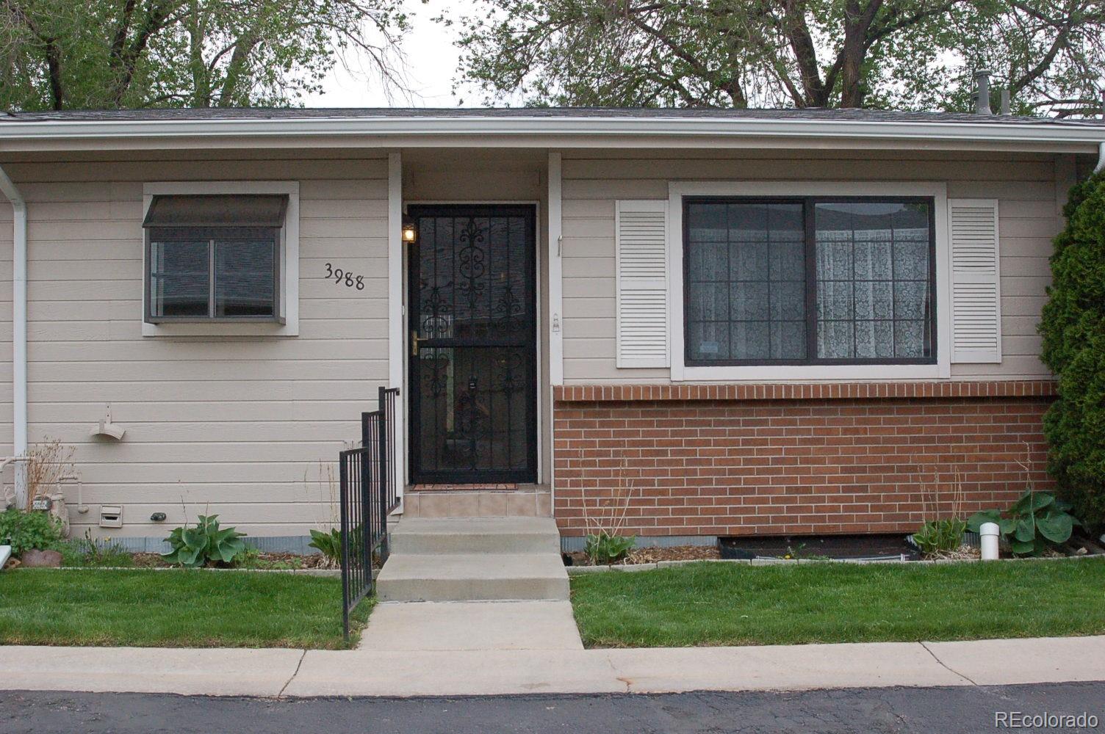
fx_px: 1288
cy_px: 367
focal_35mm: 42
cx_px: 552
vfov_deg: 31.8
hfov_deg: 46.4
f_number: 13
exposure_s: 1/640
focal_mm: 28
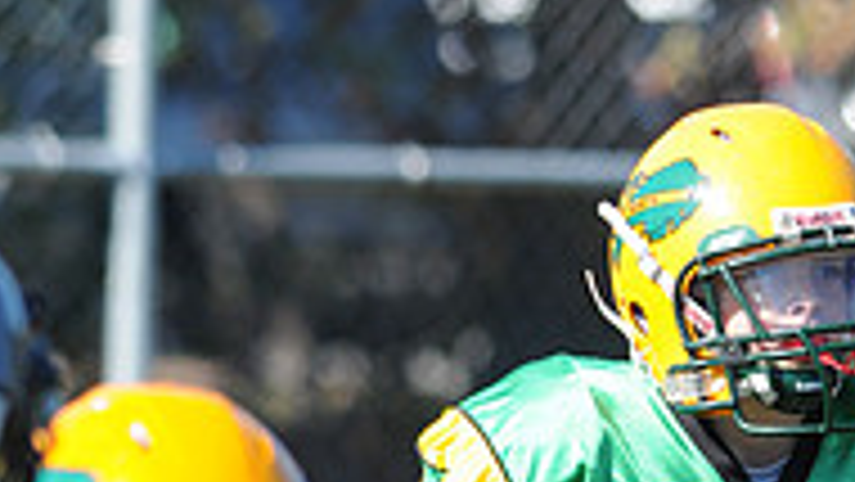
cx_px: 817
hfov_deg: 1.5
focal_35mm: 1440
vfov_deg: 0.8
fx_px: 32656
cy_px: 1050
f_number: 5.6
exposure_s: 1/500
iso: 200
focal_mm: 300
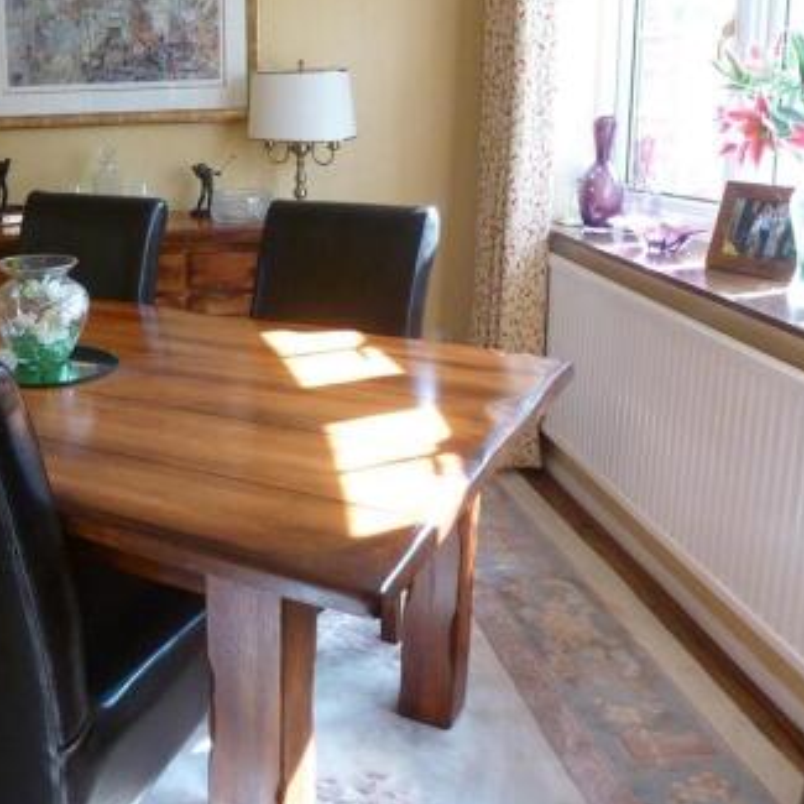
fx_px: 999
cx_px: 127
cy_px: 283
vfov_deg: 43.4
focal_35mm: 38
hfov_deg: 41.4
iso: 400
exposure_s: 1/60
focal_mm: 4.3
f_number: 3.3
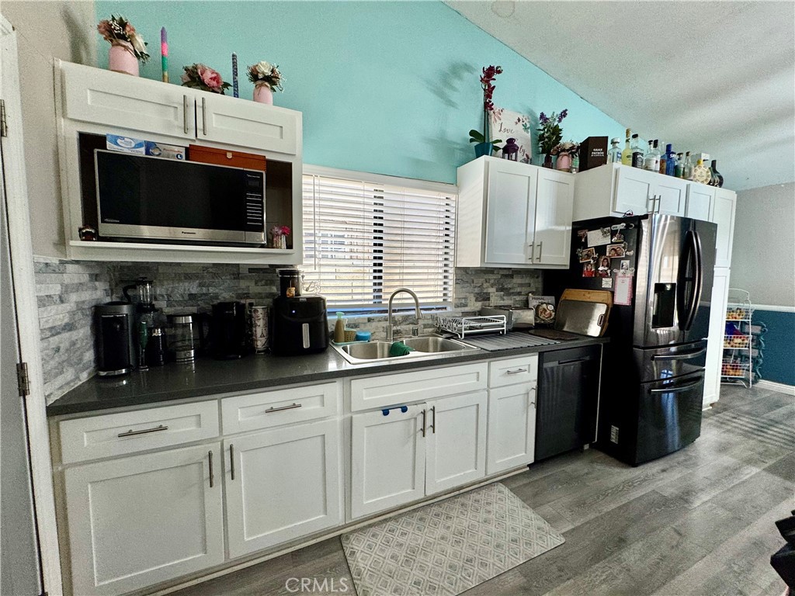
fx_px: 322
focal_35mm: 14
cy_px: 298
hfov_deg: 102.1
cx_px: 398
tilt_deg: -6.7
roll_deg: -0.9
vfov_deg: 85.7
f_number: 2.2
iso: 125
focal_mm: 2.22
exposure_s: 1/120
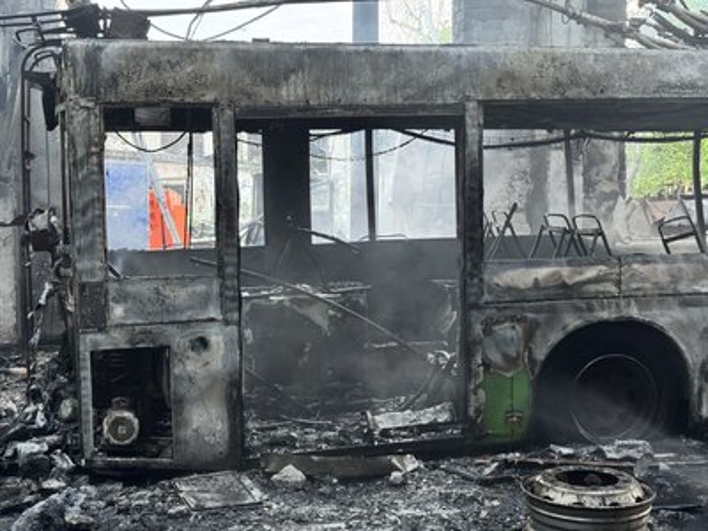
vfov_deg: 30.3
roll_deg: +1.2
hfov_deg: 39.7
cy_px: 266
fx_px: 982
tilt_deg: -4.1
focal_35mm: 48
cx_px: 354
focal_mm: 6.76
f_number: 1.78
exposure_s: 1/30
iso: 640
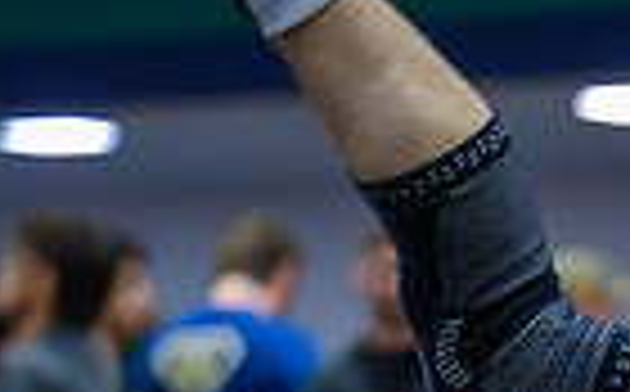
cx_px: 1266
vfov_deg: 3.6
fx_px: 6188
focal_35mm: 361
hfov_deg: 5.7
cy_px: 779
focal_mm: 79
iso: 14400
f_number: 2.8
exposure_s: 1/800
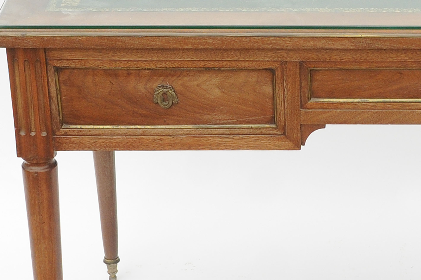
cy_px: 171
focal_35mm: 79
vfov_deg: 17.2
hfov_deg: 24.4
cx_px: 433
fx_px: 923
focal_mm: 24
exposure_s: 1/250
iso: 400
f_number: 5
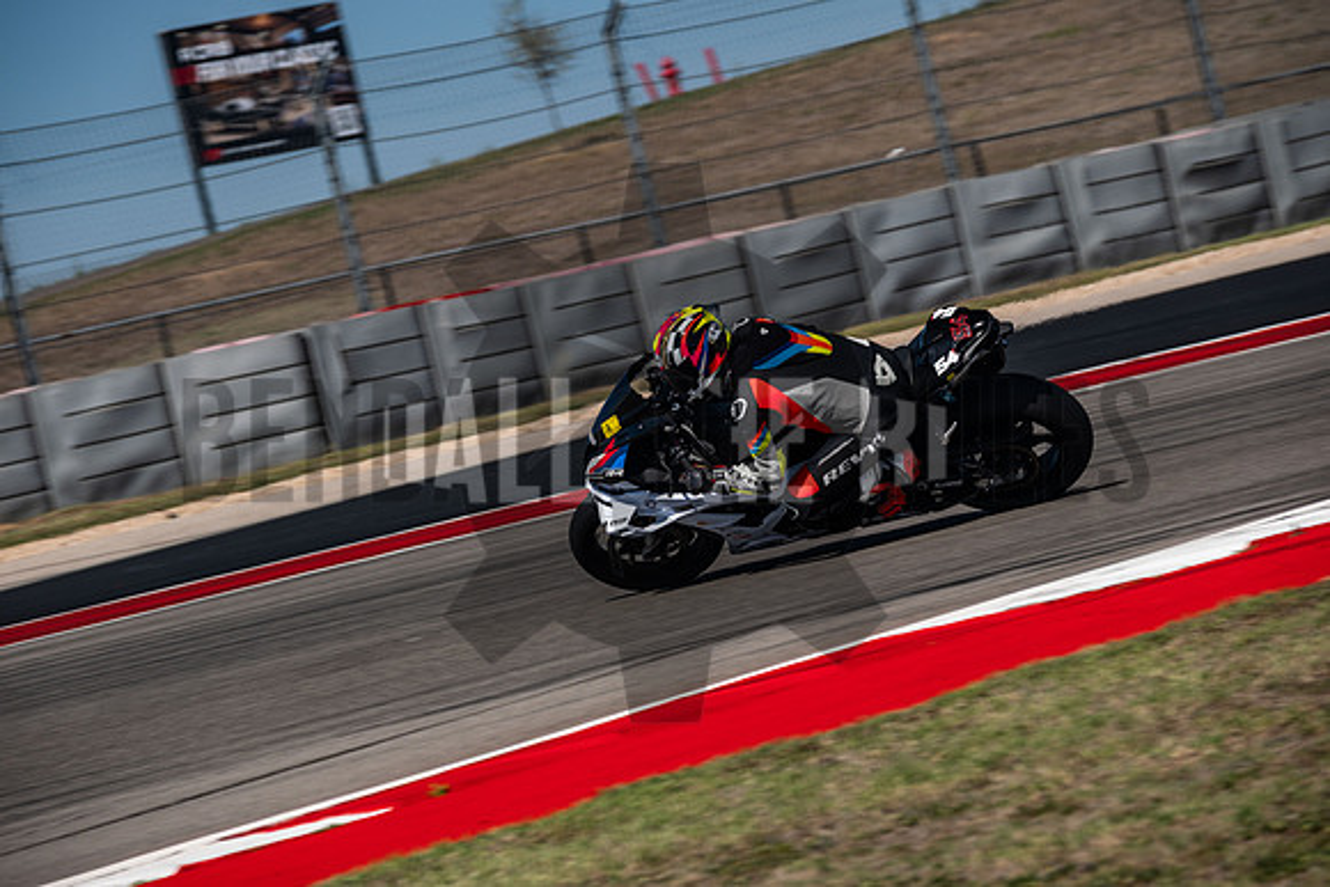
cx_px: 665
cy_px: 444
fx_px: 7760
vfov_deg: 6.5
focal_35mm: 210
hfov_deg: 9.8
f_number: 6.4
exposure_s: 1/320
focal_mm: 140
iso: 160
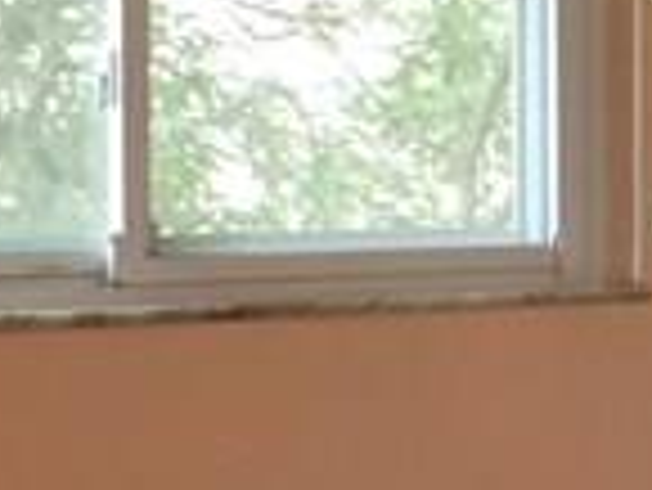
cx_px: 1223
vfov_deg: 9.2
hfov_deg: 11.2
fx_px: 3054
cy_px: 148
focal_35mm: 162
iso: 280
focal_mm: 4
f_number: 3
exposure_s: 1/30
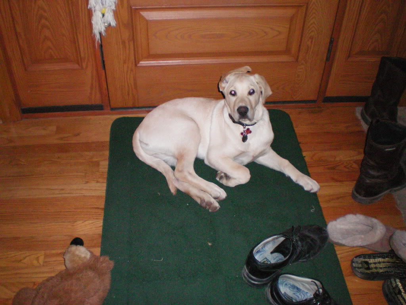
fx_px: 446
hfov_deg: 49.0
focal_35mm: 38
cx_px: 203
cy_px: 152
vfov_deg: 37.7
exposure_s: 1/60
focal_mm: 6.3
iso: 400
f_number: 3.1
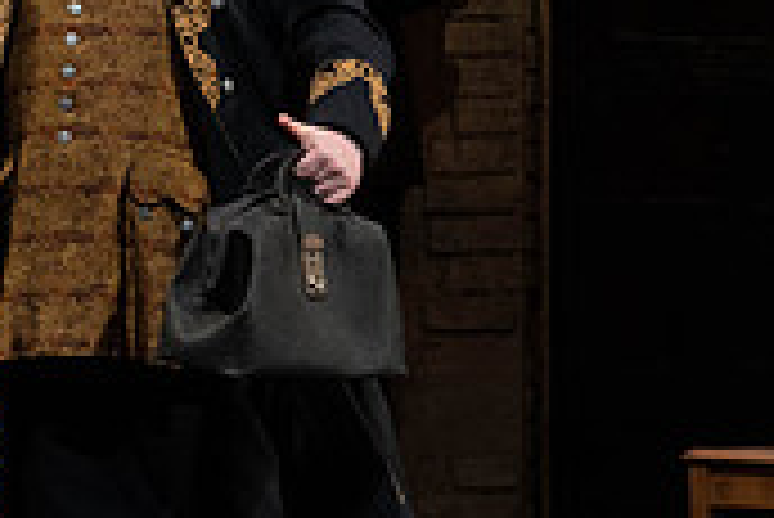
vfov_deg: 2.3
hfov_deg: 3.4
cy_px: 173
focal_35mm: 604
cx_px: -198
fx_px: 12997
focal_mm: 179
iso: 3200
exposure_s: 1/250
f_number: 8
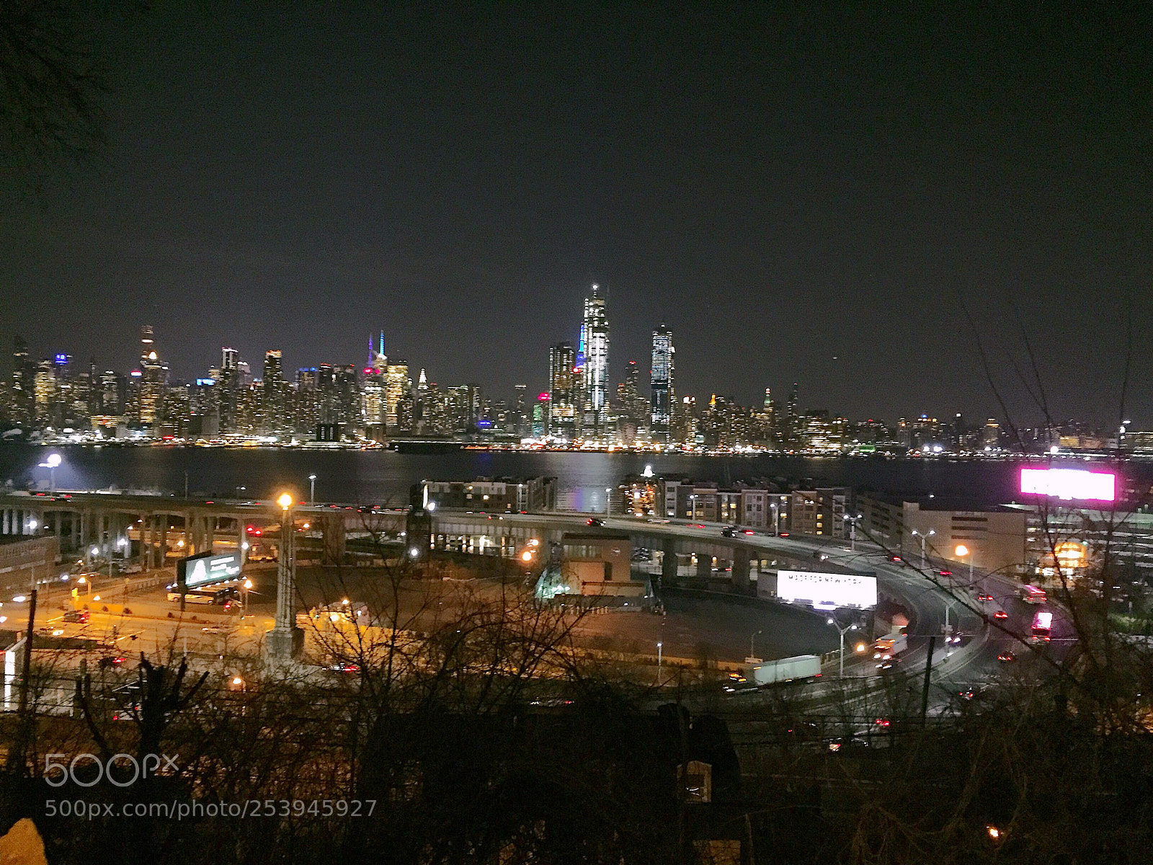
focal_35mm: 29
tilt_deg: -0.9
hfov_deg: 61.7
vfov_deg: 48.2
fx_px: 966
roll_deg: +0.0
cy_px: 432
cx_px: 576
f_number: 2.2
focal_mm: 4.15
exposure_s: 1/15
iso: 640
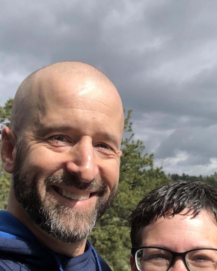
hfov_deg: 25.3
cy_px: 200
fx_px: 482
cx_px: 133
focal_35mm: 60
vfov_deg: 31.0
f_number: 2.2
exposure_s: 1/1353
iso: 20
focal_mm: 2.87
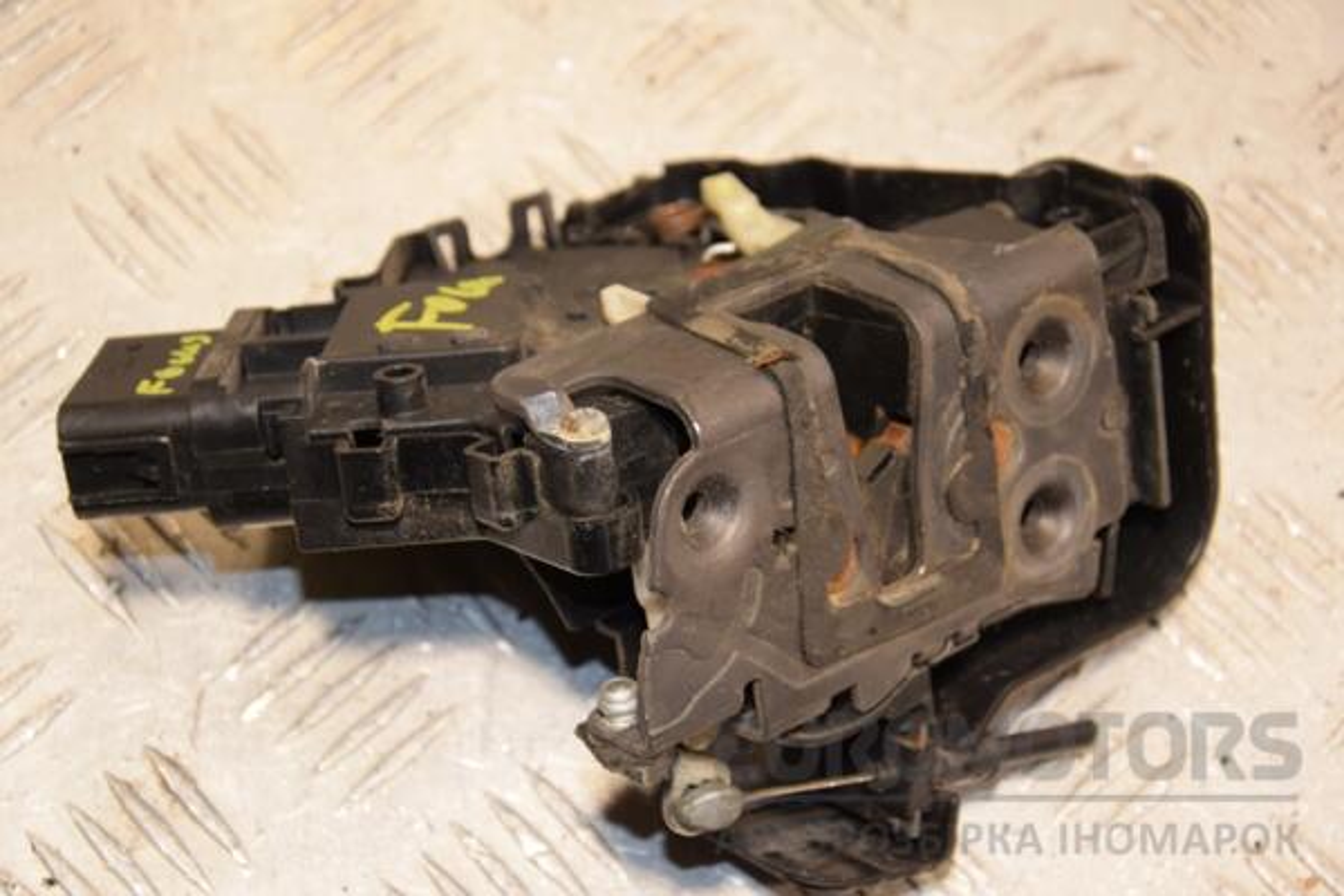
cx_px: 672
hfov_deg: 20.6
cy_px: 448
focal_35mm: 99
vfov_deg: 13.8
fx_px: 3696
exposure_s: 1/125
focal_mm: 66
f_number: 5.6
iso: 560
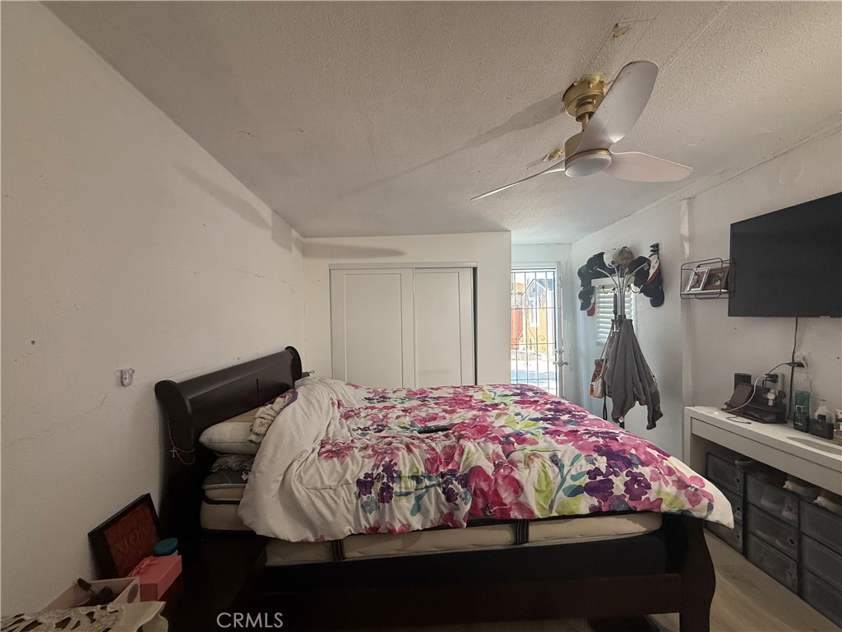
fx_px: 341
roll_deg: +0.9
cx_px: 421
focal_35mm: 14
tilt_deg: -0.3
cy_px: 316
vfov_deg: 85.7
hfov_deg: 102.1
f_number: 2.2
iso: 250
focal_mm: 2.22
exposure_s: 1/120
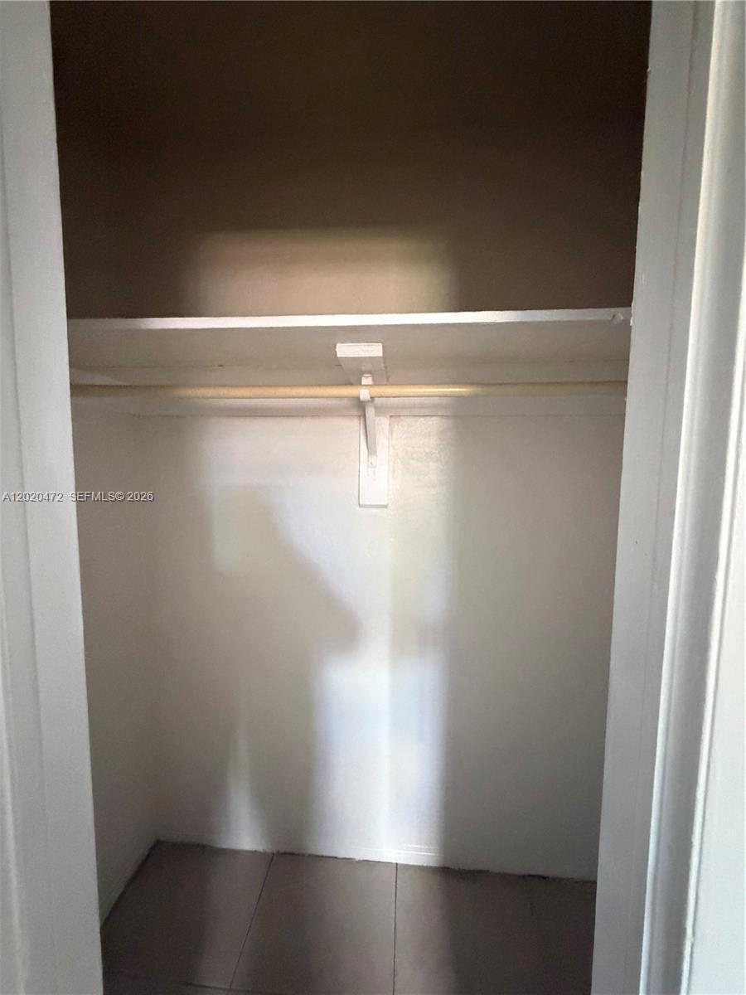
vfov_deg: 102.1
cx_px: 373
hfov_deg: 85.7
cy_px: 498
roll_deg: -0.7
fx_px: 402
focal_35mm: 14
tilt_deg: -4.5
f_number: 2.2
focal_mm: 2.22
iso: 1250
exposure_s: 1/60
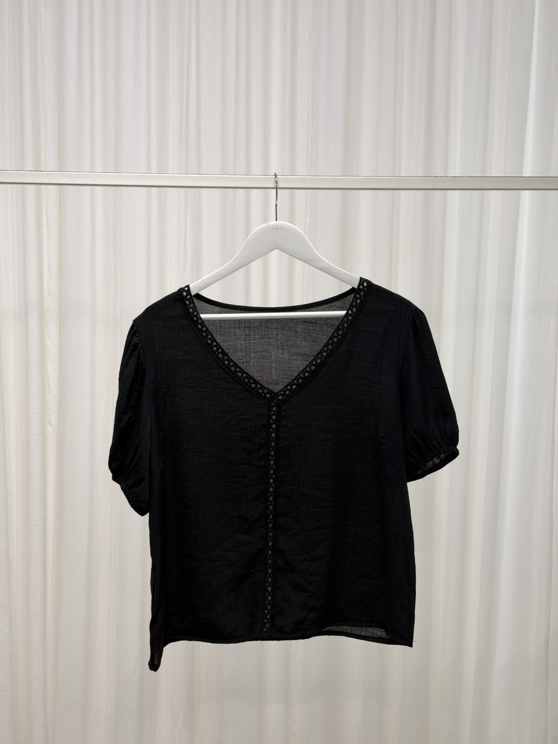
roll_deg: -0.8
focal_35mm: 48
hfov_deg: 30.3
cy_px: 372
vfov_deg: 39.7
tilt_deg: -5.5
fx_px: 1032
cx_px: 279
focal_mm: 6.93
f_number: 1.8
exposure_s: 1/121
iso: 64
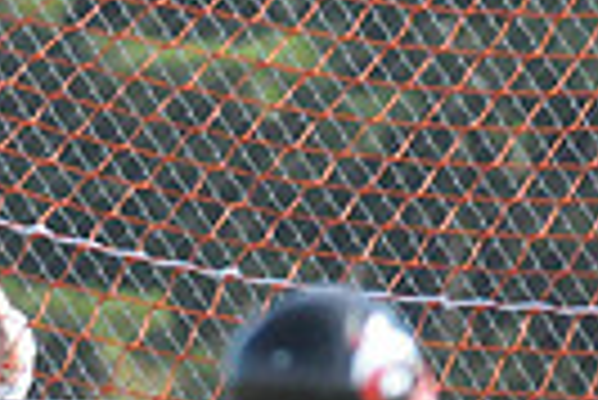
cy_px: 825
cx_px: -180
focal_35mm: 1630
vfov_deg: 0.8
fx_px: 27105
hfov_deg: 1.3
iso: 1600
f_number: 4
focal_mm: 250
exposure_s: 1/4000
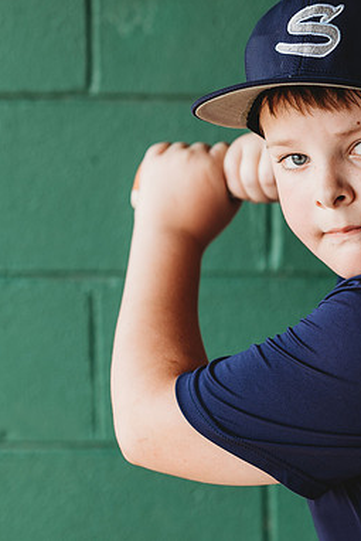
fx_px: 1938
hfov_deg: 10.6
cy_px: 268
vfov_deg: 15.9
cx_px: 328
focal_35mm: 129
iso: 100
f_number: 2.8
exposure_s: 1/80
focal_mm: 85
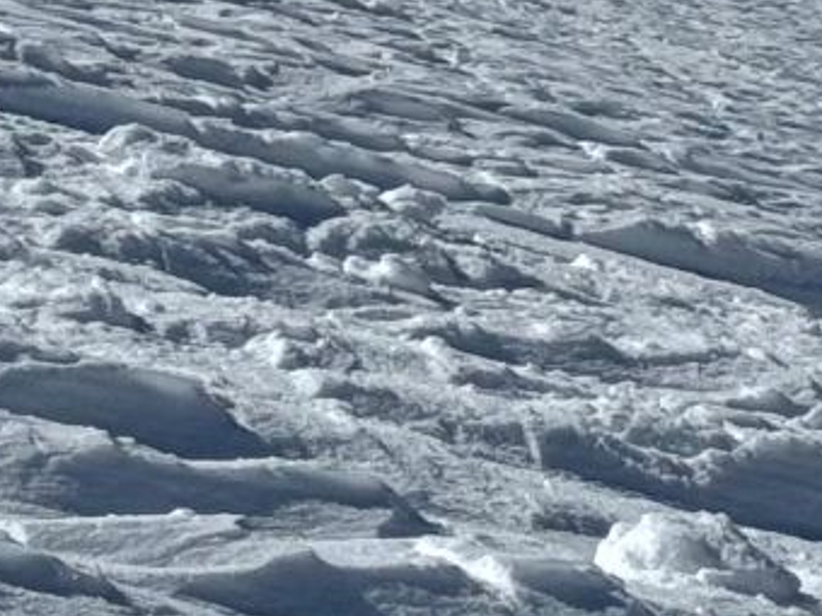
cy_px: -444
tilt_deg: +39.2
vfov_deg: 5.1
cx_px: 892
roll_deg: +4.9
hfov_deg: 6.8
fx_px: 6863
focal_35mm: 289
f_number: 1.78
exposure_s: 1/15385
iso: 50
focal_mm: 6.76
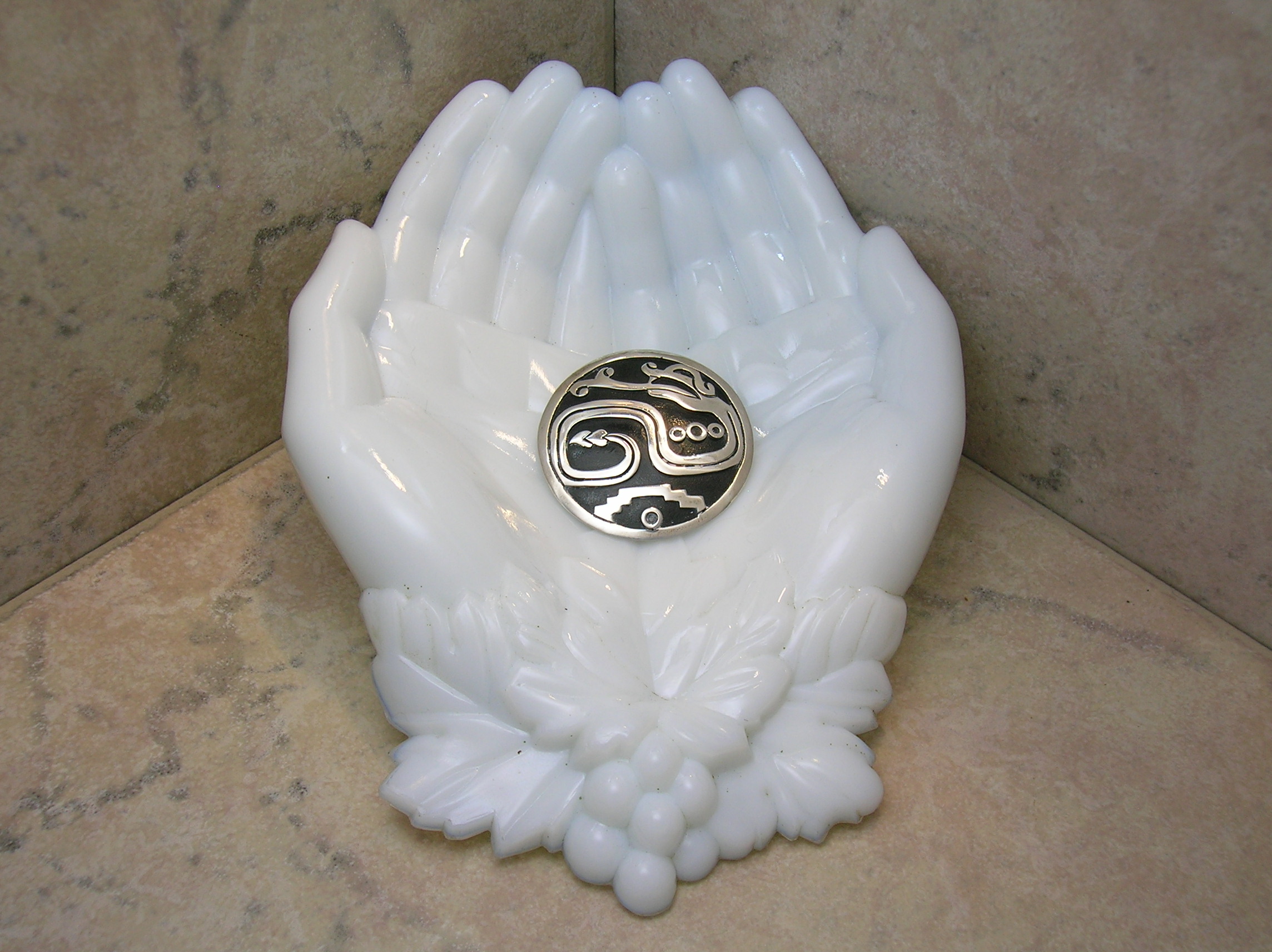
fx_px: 1689
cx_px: 636
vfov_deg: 31.5
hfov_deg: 41.3
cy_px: 476
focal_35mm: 46
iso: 50
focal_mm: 7.7
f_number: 3.2
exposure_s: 1/15
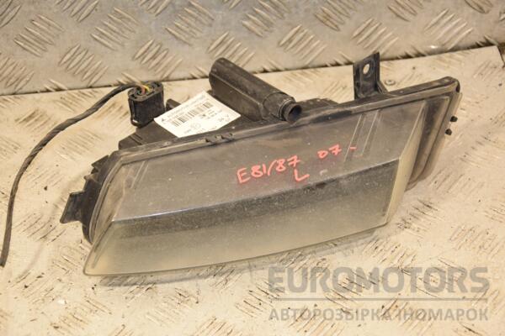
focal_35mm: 93
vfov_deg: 14.7
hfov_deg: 21.9
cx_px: 252
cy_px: 168
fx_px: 1304
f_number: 5.6
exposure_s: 1/200
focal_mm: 62
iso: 800
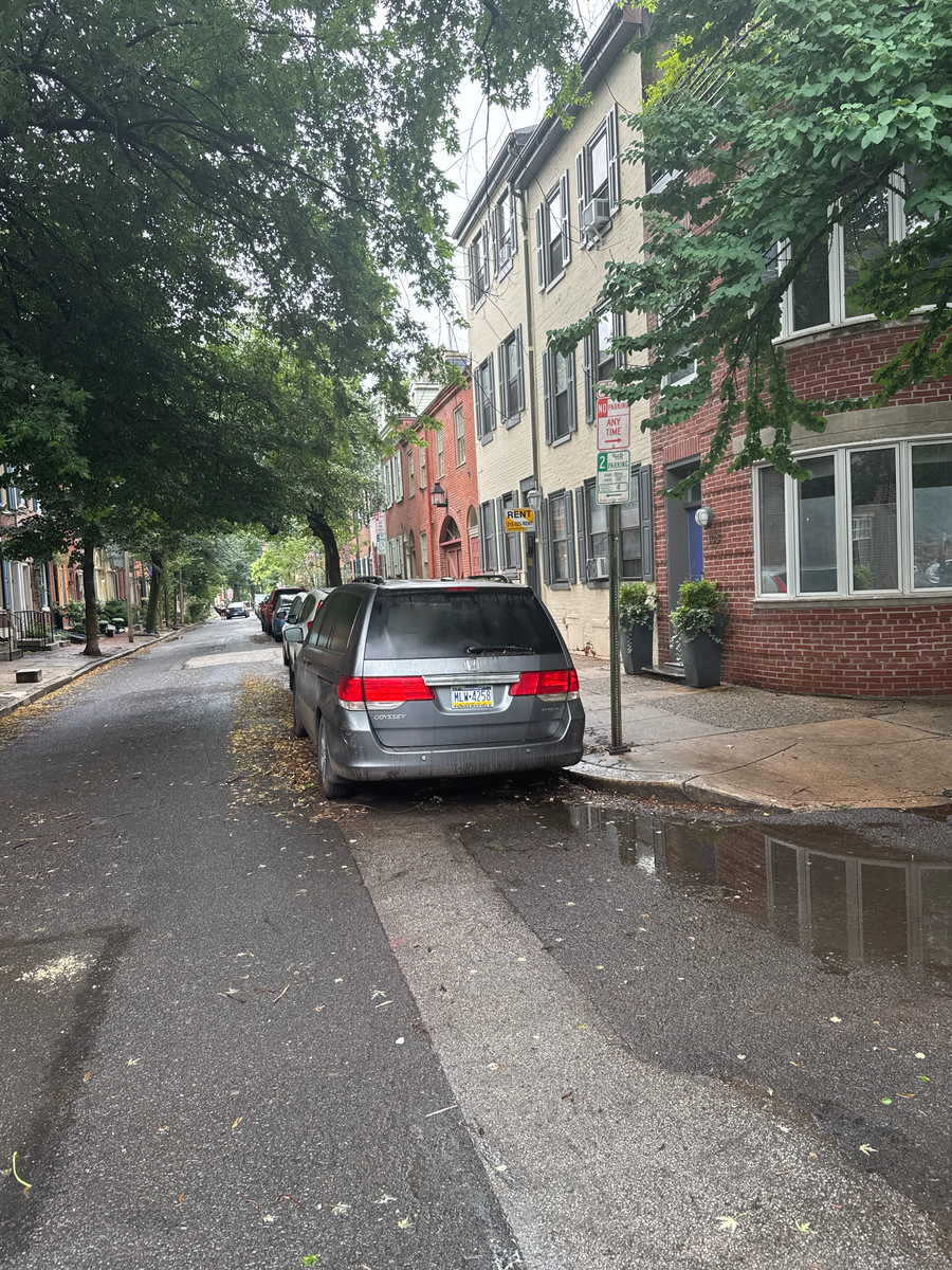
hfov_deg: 56.8
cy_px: 635
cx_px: 476
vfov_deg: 71.6
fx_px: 880
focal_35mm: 24
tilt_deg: -3.7
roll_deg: +3.2
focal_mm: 6.76
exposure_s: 1/141
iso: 64
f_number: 1.78
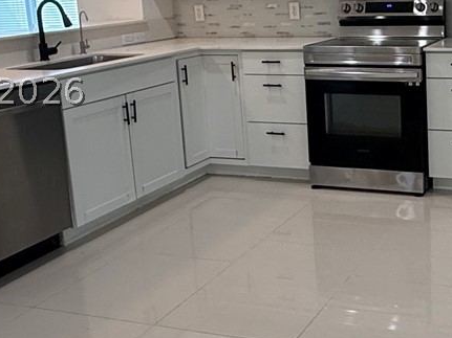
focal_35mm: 52
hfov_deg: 34.8
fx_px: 679
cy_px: 91
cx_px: 406
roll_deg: +1.2
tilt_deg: -10.4
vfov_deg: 27.7
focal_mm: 2.22
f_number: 2.2
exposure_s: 1/120
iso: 160
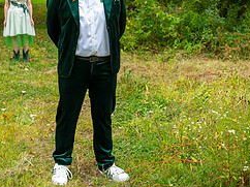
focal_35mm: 74
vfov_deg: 19.6
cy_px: 34
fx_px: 534
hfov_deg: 26.0
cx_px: 58
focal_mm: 32
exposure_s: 1/1250
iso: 400
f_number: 2.8
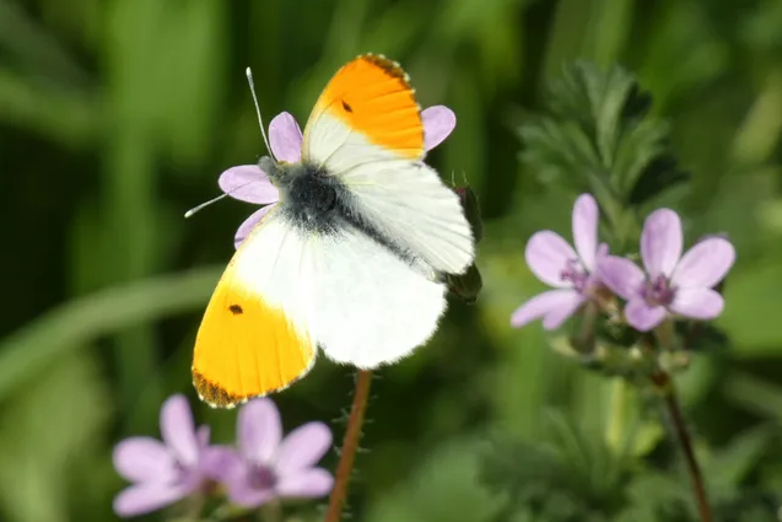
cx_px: 392
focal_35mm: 591
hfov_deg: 3.5
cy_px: 271
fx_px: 12840
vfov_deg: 2.3
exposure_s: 1/160
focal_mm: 101.4
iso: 80
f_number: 5.6
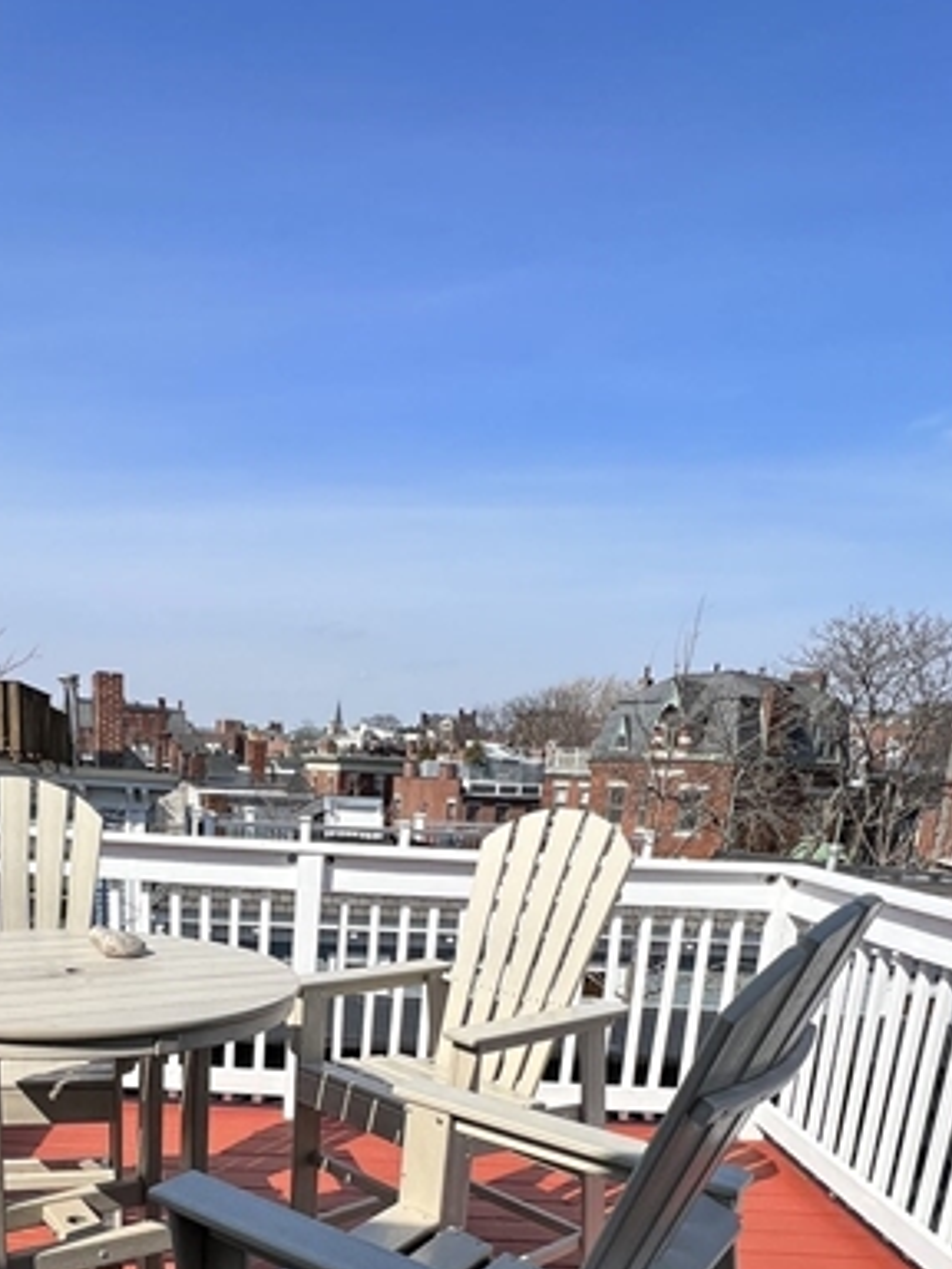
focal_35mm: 26
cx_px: 321
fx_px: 953
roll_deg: -2.6
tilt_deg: -13.3
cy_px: 1028
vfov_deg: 61.4
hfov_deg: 52.1
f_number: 1.8
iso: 32
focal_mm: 1.57
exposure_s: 1/2320
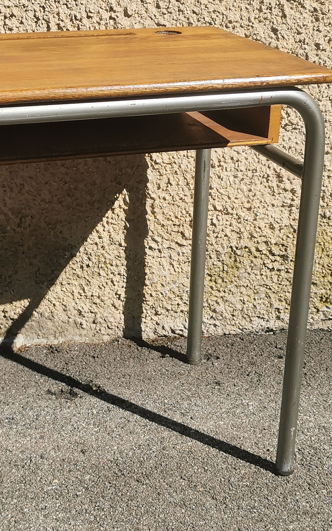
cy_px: 266
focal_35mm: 64
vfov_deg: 32.0
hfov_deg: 20.2
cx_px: 90
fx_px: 927
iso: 50
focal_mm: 5.58
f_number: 1.8
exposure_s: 1/3906
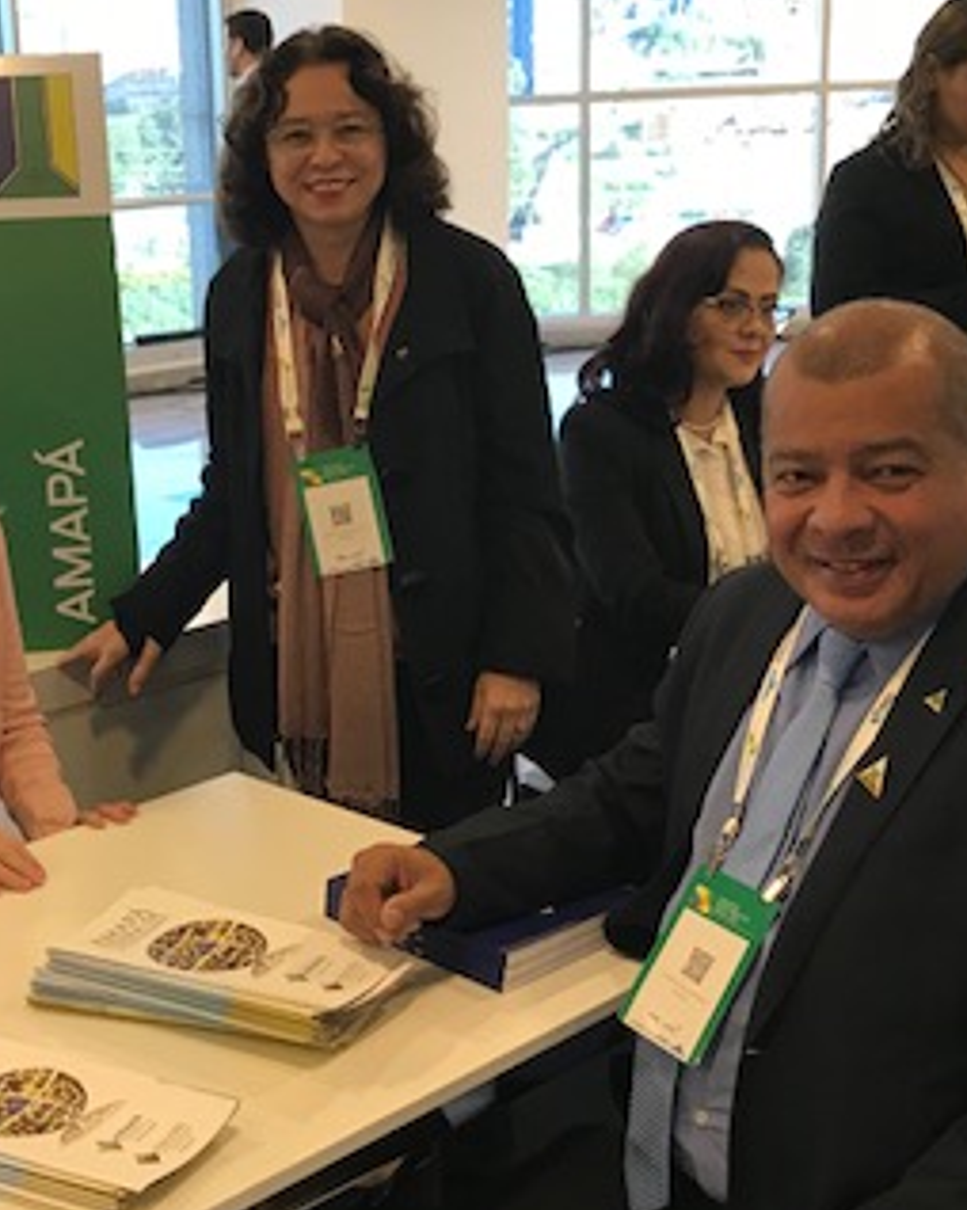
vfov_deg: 34.1
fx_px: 1969
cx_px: 297
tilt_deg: -16.3
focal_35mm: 55
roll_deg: +2.5
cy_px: 658
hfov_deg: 27.4
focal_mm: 3.99
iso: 32
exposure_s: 1/30
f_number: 1.8
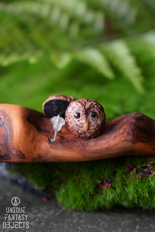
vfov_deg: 28.1
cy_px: 116
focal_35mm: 72
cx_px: 78
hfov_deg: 18.9
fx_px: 465
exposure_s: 1/60
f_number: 5.3
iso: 800
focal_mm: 48
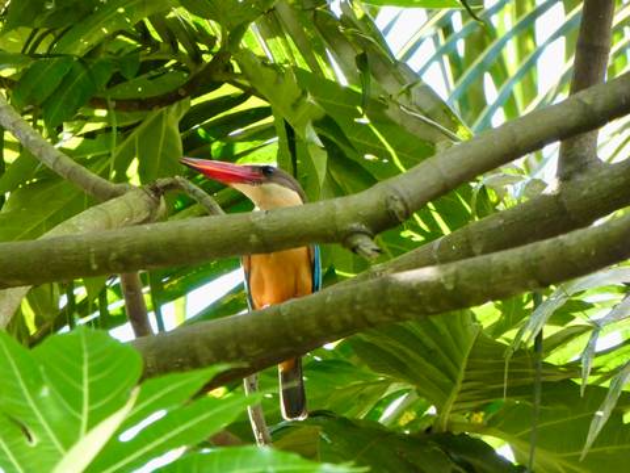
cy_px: 236
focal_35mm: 600
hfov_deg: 3.3
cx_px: 315
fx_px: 10920
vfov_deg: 2.5
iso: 800
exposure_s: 1/125
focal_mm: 107.5
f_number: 6.1
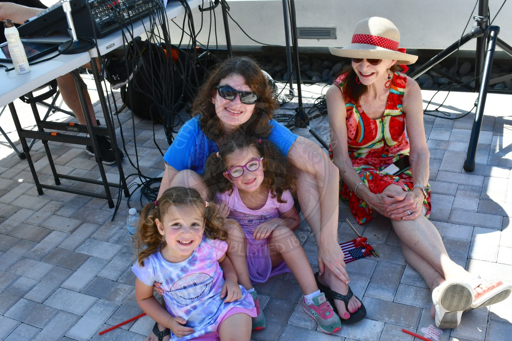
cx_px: 256
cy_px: 170
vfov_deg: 34.2
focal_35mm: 39
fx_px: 555
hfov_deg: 49.6
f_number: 9
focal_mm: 26
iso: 320
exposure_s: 1/320
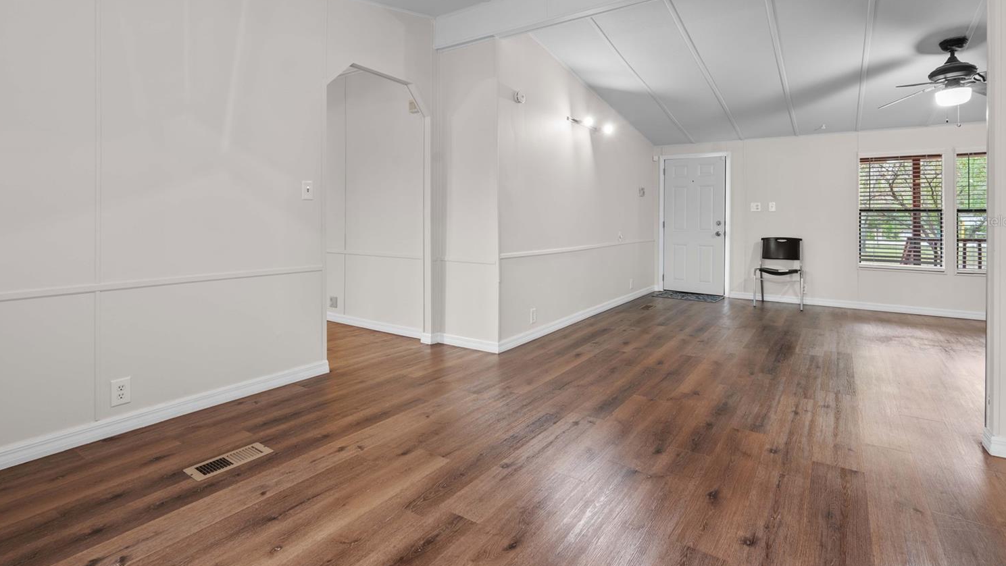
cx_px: 500
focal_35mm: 18
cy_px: 221
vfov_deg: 60.4
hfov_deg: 92.7
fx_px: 480
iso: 125
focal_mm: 16
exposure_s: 1.3
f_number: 8
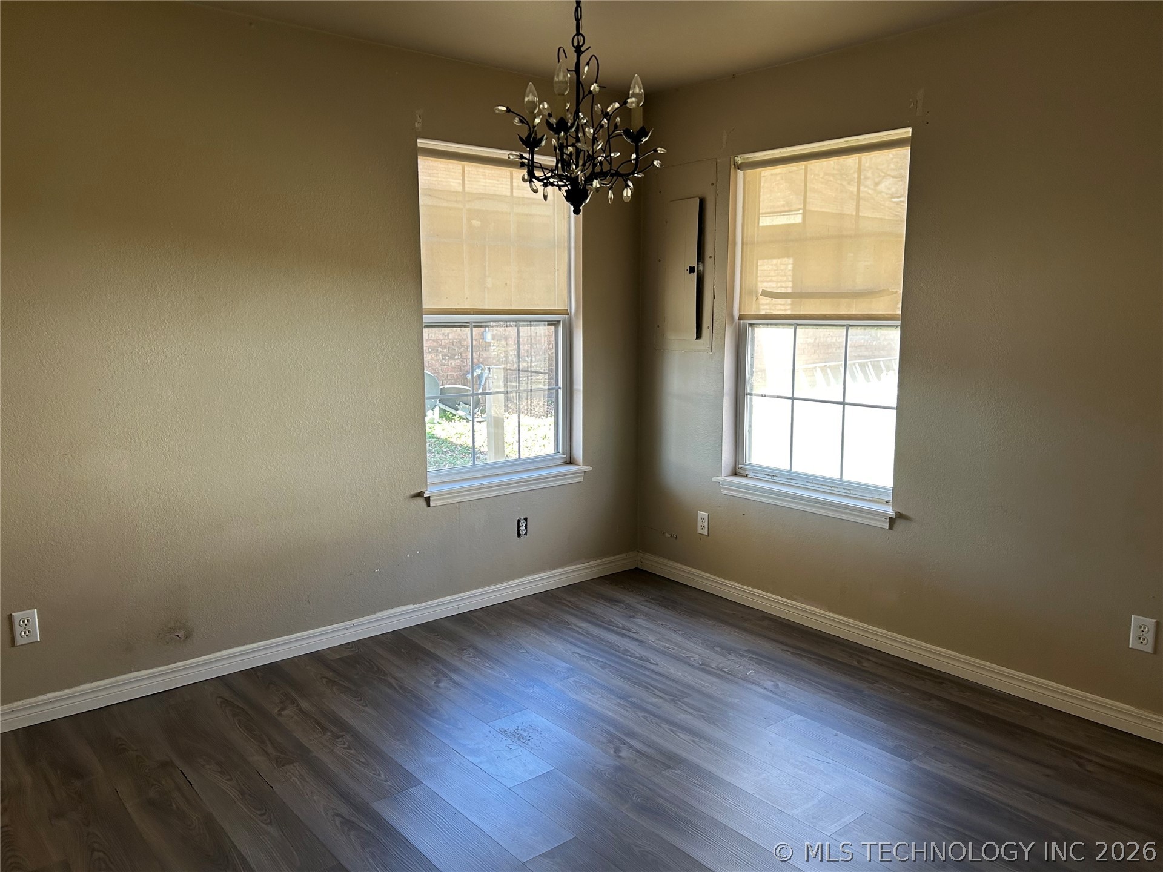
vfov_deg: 53.1
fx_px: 874
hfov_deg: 67.3
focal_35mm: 26
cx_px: 582
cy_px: 436
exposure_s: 1/121
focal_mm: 5.7
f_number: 1.5
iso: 100
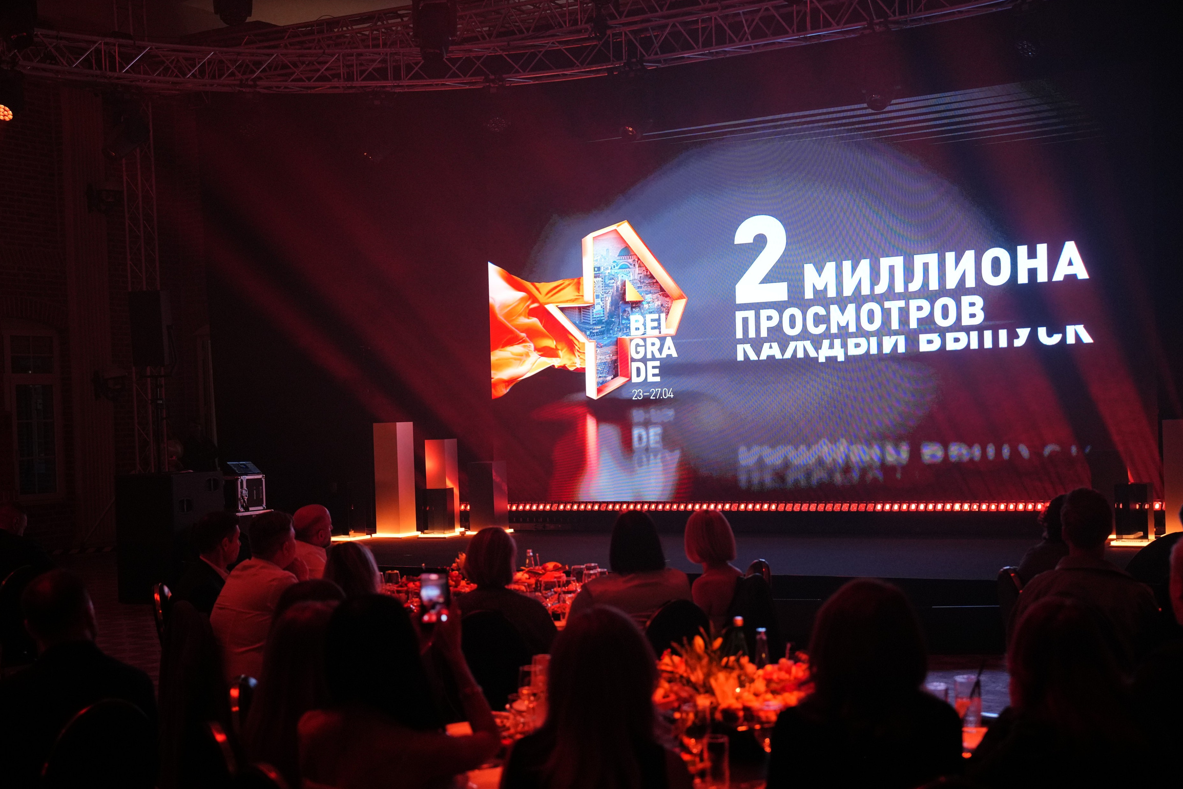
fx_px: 1676
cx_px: 557
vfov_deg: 26.5
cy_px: 435
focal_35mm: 51
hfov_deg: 38.9
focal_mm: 46
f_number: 2.8
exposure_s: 1/200
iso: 2000
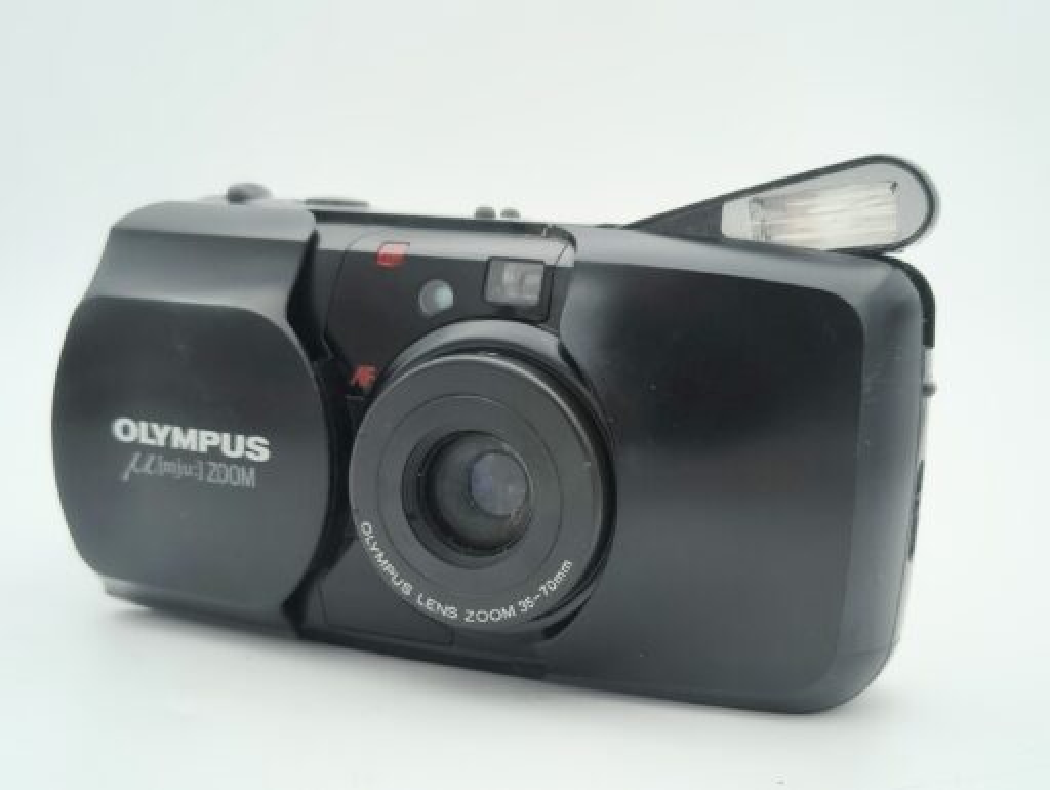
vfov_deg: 56.9
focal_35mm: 24
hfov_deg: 71.5
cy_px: 395
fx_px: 729
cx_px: 525
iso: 100
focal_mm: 5.56
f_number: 1.8
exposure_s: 1/419
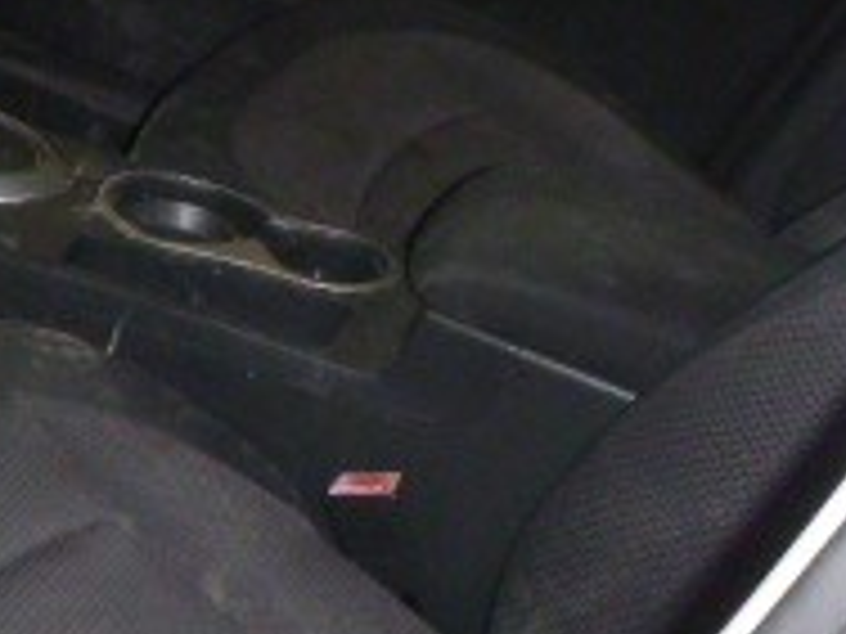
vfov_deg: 17.3
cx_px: -184
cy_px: 238
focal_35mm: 85
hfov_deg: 21.3
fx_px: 2077
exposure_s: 1/60
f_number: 3.9
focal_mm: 4.5
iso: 400
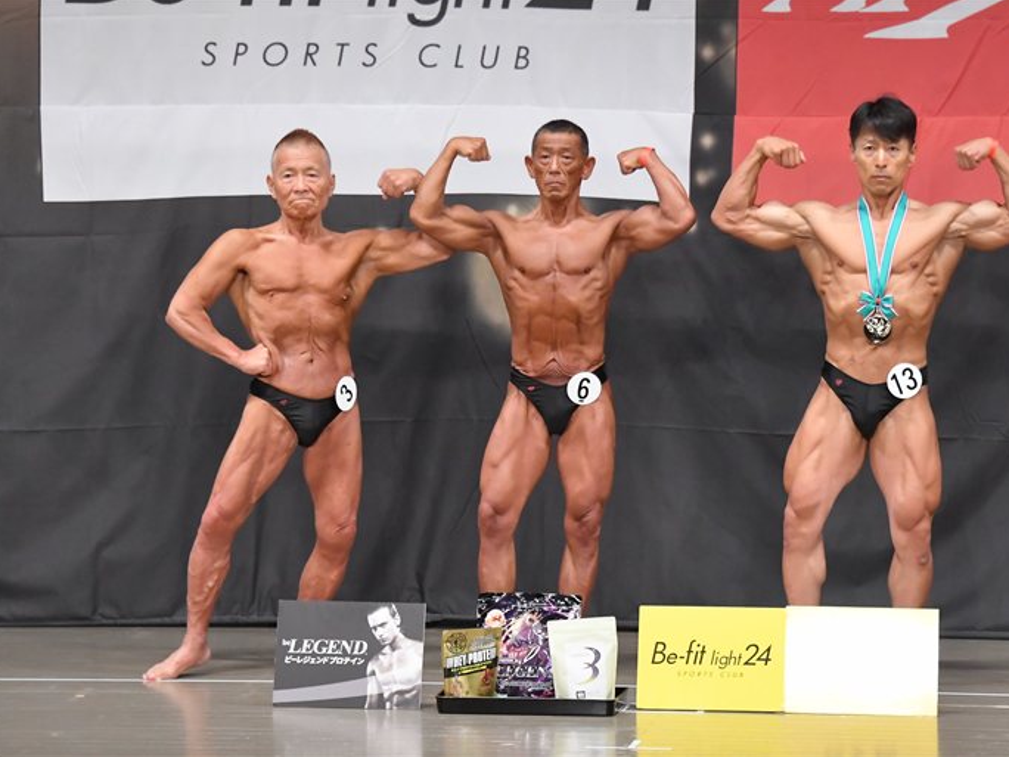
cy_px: 378
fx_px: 6413
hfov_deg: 9.0
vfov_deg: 6.8
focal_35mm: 220
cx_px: 561
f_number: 5.6
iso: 6400
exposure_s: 1/400
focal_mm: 135
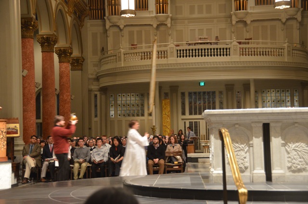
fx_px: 615
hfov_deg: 28.1
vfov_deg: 18.8
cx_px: 154
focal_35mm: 72
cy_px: 102
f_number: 4.5
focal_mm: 48
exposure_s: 1/13
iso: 1600
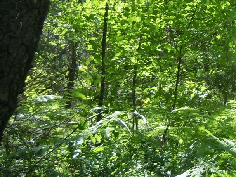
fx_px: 539
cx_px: 283
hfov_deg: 22.7
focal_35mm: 79
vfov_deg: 18.6
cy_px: 71
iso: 100
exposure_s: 1/125
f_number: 3.5
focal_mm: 5.4
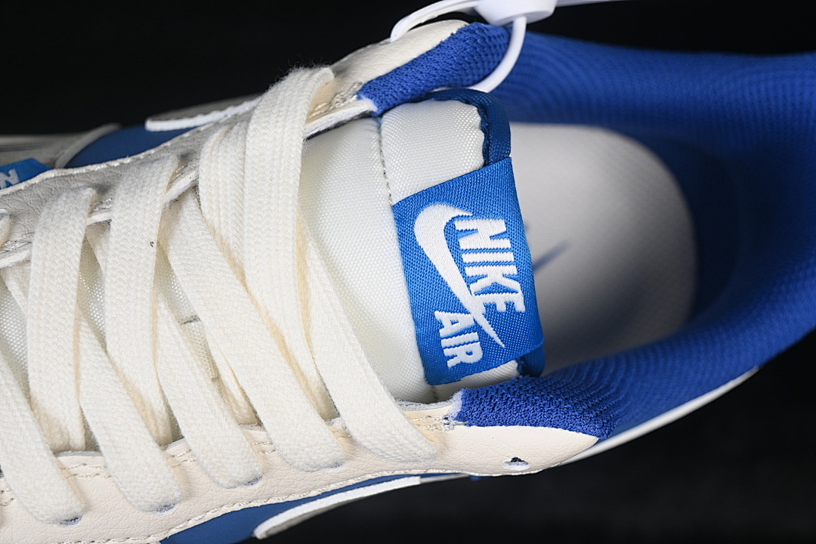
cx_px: 408
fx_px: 1700
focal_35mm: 75
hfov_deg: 27.0
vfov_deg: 18.2
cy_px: 272
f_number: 7.1
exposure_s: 1/80
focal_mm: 50
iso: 160
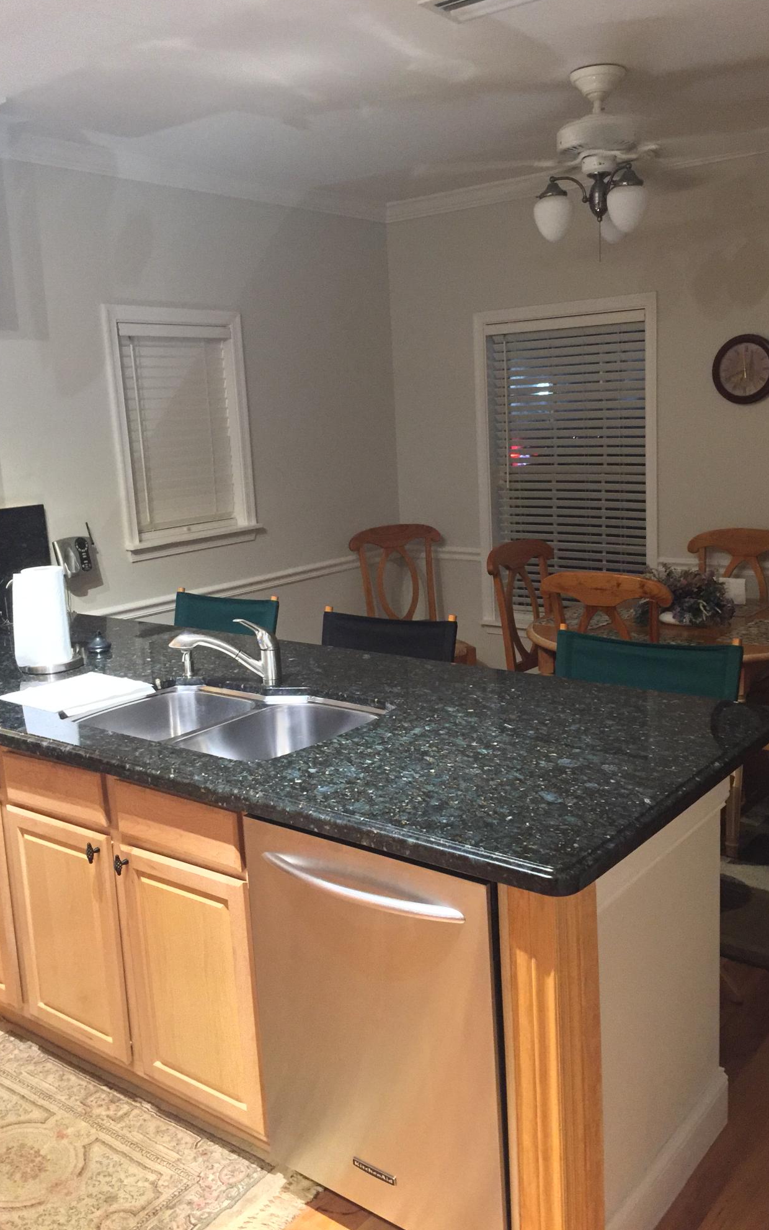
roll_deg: +2.2
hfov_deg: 40.6
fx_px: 1039
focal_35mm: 31
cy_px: 612
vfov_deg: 61.2
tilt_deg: -10.4
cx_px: 427
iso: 320
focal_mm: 4.15
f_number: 2.2
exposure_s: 1/15
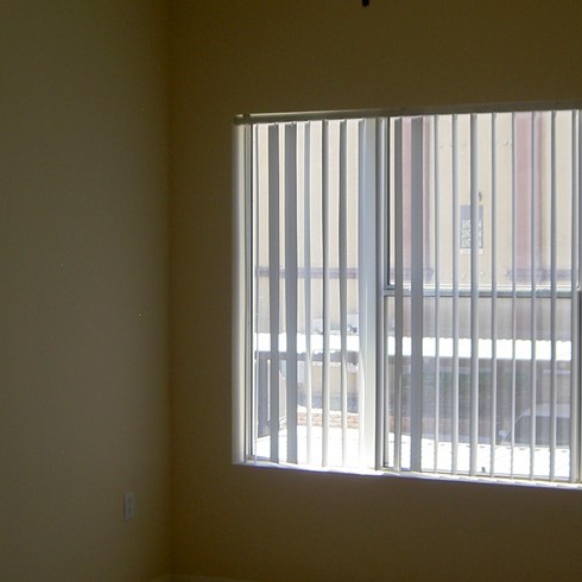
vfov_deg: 24.0
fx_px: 1370
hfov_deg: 24.0
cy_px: 266
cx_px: 305
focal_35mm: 72
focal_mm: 8
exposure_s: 1/250
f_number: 2.8
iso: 100
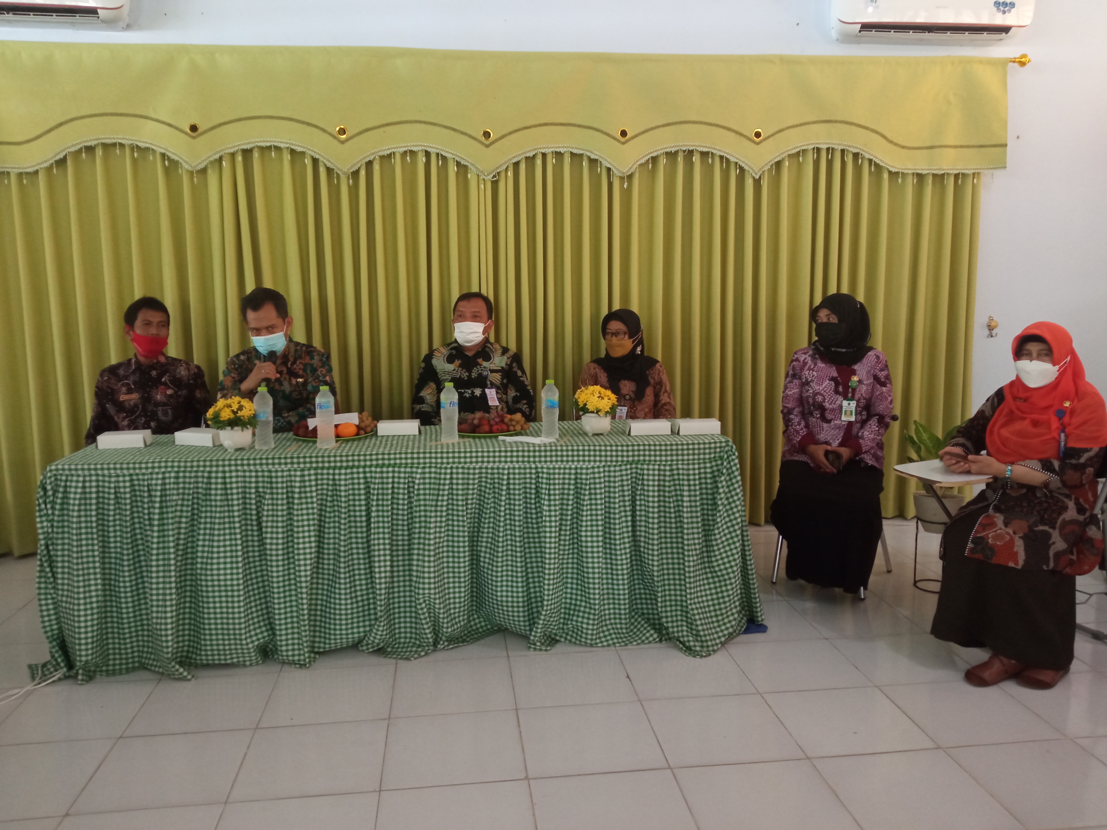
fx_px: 863
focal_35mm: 27
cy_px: 415
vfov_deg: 51.4
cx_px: 554
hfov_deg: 65.3
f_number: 2.2
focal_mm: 3.79
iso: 568
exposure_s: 1/25
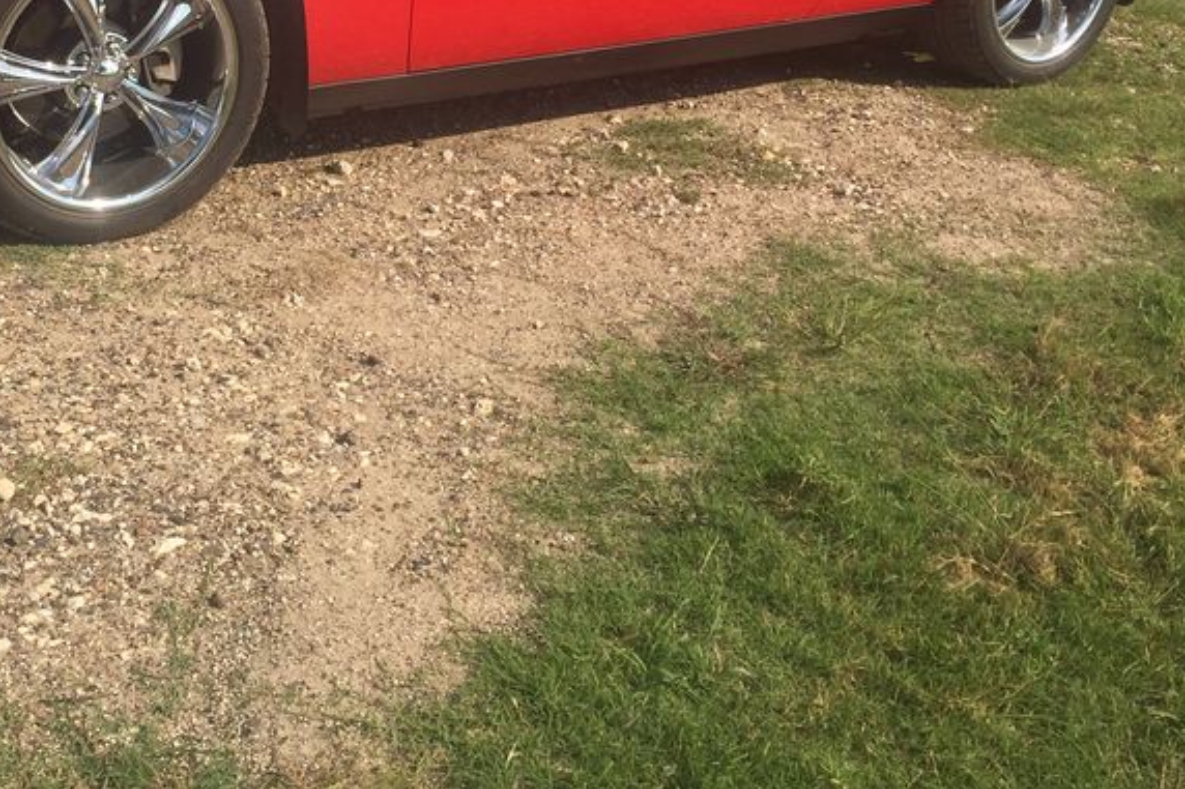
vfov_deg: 24.4
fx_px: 1777
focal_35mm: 54
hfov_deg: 36.5
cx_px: 404
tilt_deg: -16.4
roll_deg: -3.7
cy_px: 95
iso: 32
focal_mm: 4.15
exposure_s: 1/2198
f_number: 2.2
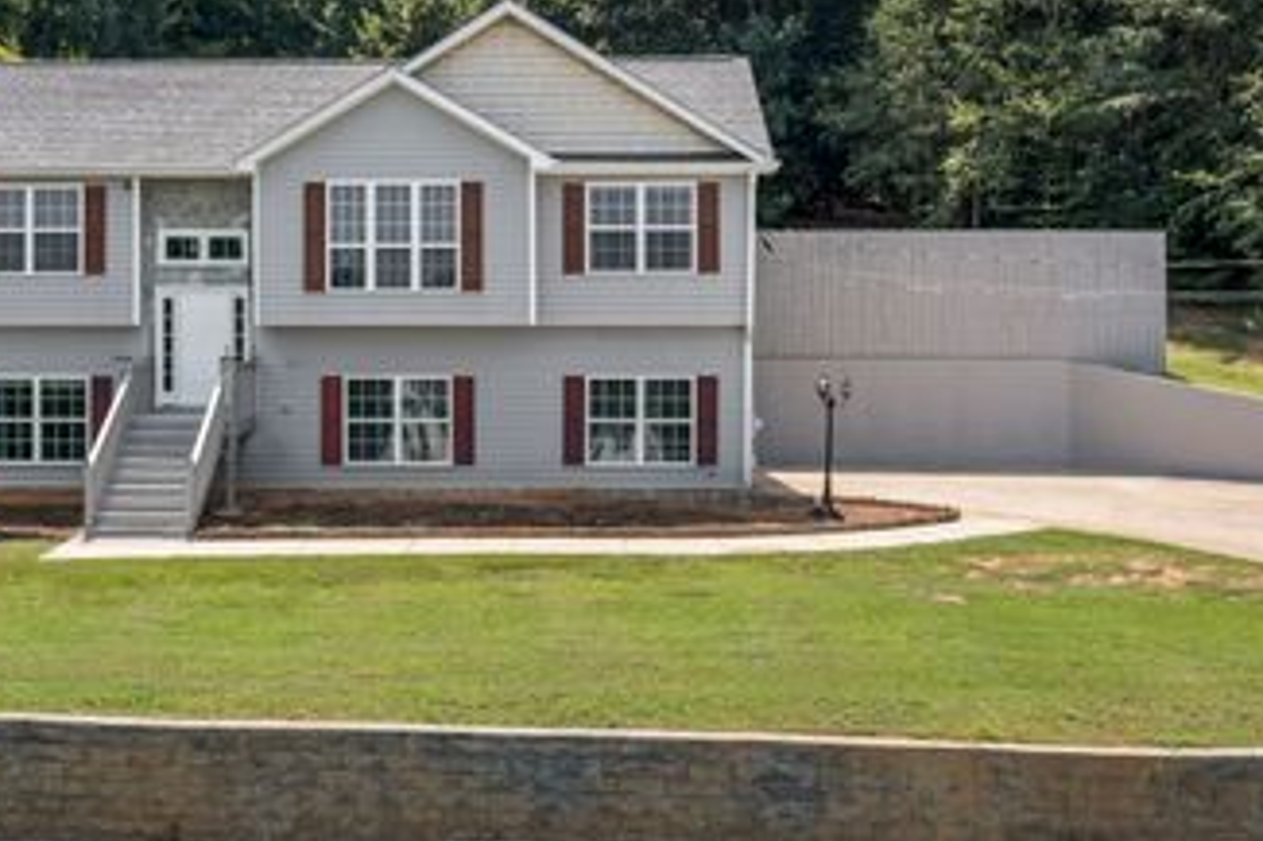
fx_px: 1508
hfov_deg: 45.3
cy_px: 320
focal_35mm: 43
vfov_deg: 31.0
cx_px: 542
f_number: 5
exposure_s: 1/200
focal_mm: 10.26
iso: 100
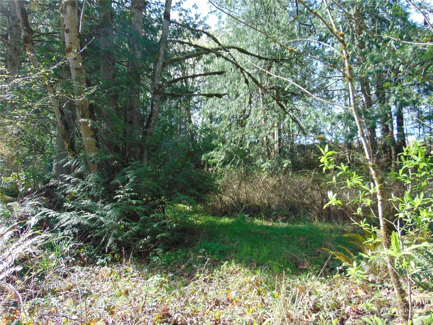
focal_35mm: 25
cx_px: 216
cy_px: 162
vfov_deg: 54.9
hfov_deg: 69.4
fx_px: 313
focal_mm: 4.5
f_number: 3
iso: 80
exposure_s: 1/200
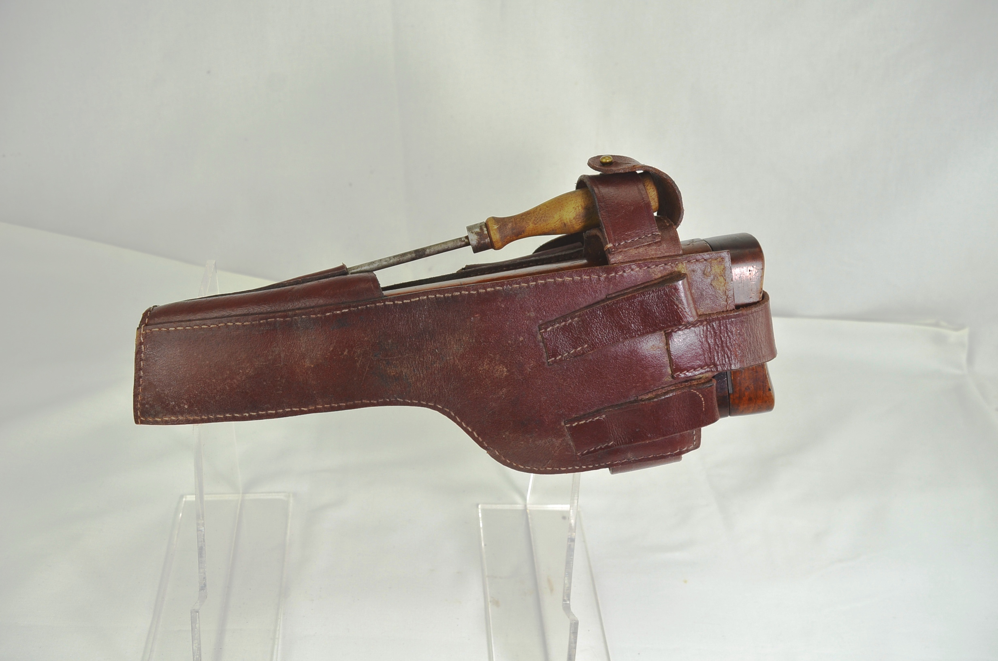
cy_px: 330
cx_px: 499
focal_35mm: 36
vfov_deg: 36.7
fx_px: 996
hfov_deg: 53.2
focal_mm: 24
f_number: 5.6
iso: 200
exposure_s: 1/125
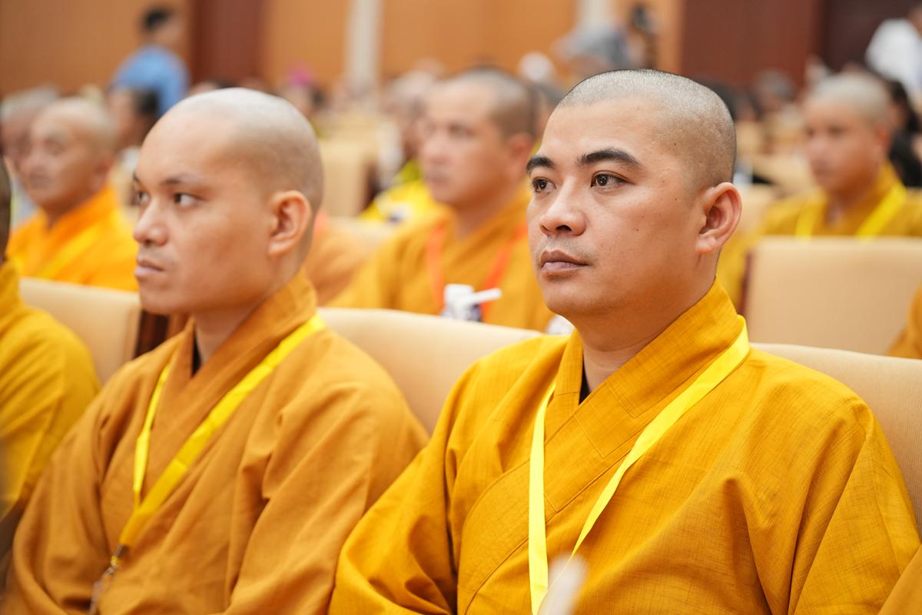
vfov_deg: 17.9
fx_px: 1946
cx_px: 461
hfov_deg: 26.7
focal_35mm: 76
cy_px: 308
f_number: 2.8
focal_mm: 76
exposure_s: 1/125
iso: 2000
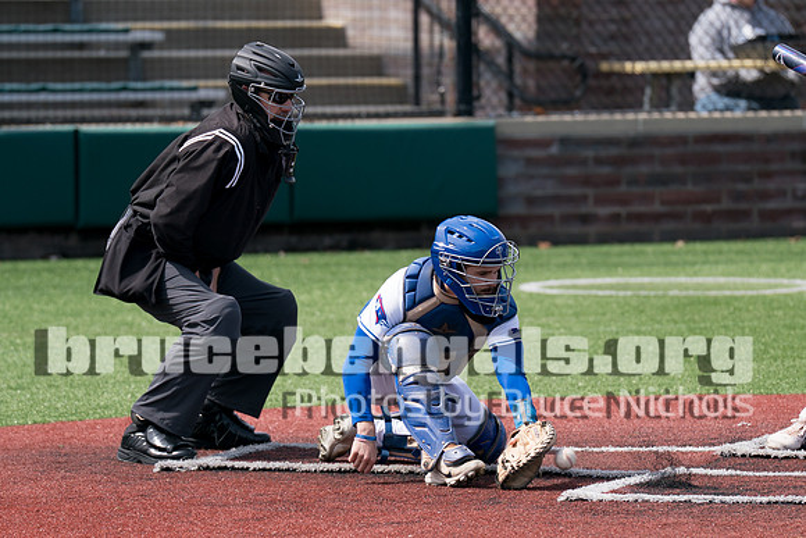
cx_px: 491
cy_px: 266
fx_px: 8770
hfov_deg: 5.3
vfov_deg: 3.5
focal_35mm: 392
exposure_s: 1/2000
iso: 160
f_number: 2.8
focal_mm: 200
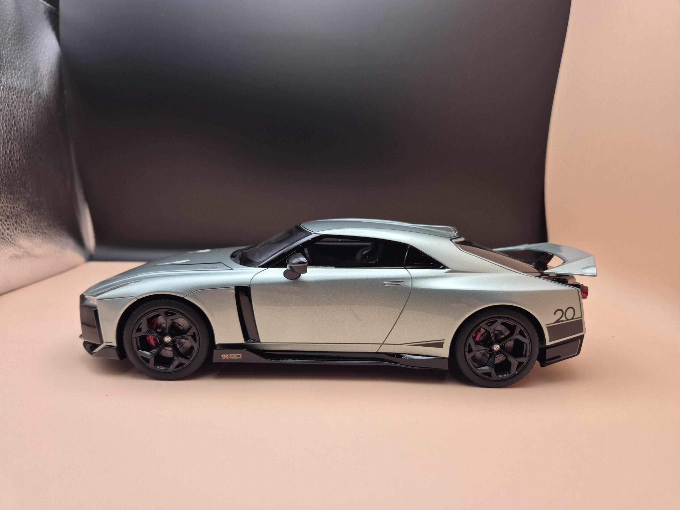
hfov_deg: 73.9
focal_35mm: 23
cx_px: 340
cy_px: 255
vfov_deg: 58.9
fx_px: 452
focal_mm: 5.4
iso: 50
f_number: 1.8
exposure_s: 1/135
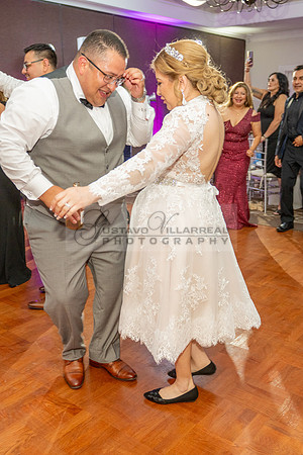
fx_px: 454
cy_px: 228
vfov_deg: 53.1
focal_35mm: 36
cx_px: 147
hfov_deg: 36.9
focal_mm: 24
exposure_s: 1/100
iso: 800
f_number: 2.8
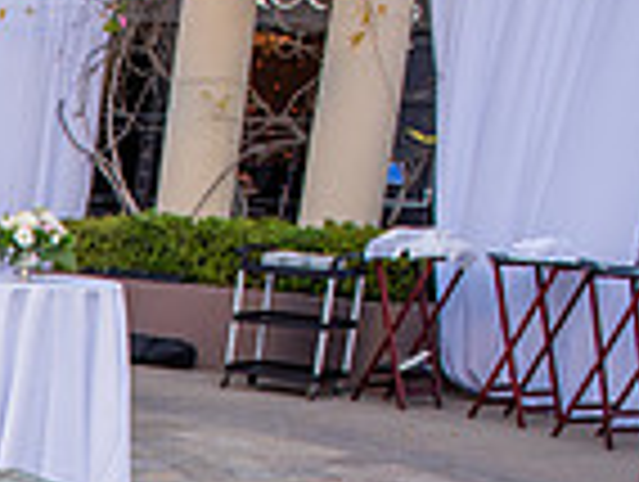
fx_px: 1738
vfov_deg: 14.1
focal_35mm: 94
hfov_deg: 17.4
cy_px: 840
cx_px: -477
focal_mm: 24
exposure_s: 1/250
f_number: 5.6
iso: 500
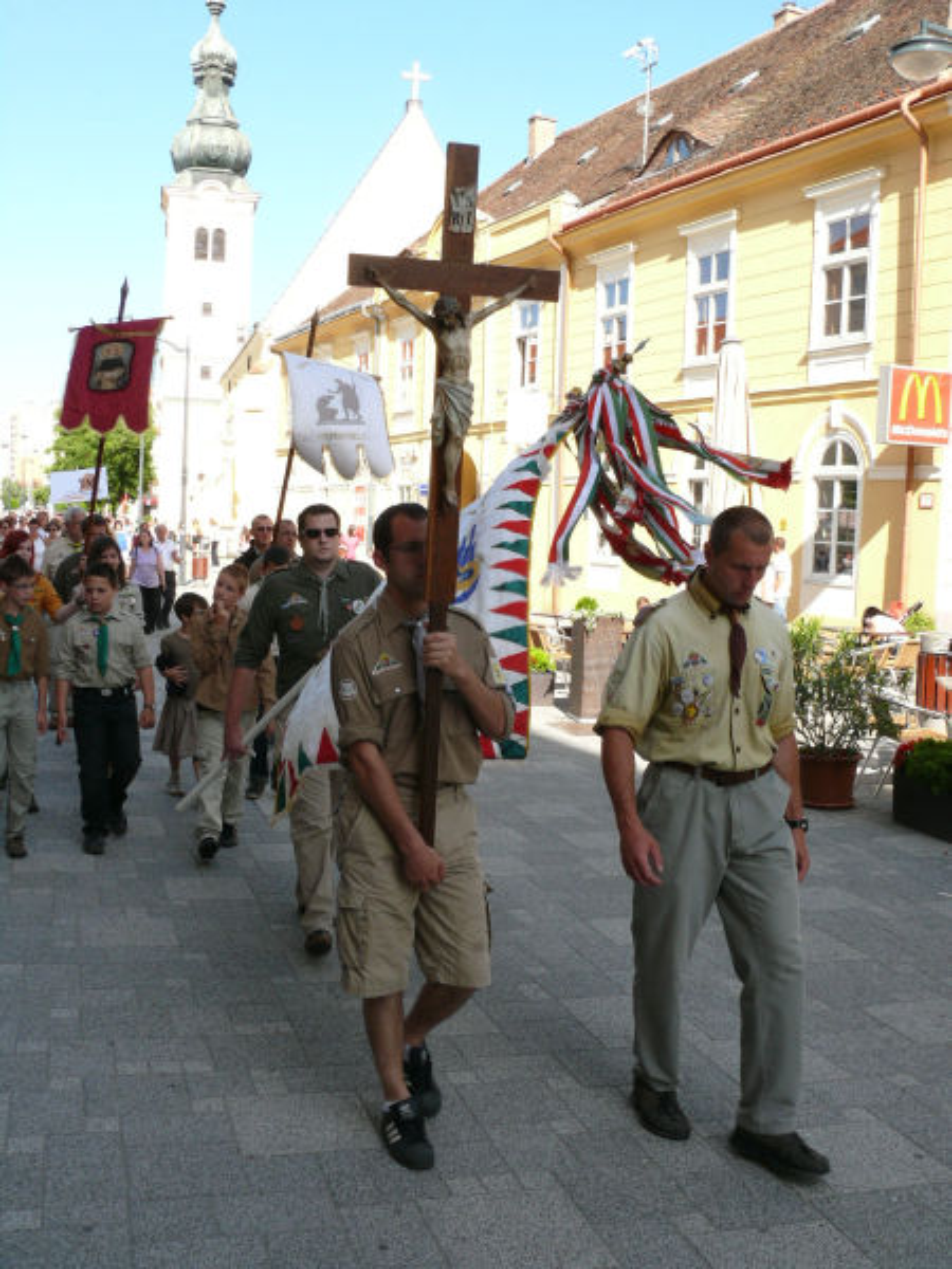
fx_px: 1283
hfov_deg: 40.7
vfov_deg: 52.6
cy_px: 634
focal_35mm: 35
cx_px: 476
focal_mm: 7.4
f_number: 5
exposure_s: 1/200
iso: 100
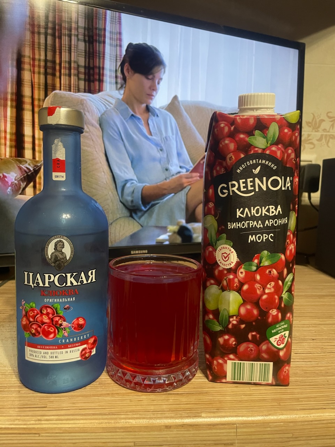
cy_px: 224
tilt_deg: -7.4
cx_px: 168
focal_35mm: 26
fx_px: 335
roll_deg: -1.1
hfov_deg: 53.1
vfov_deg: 67.3
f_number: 1.6
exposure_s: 1/60
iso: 200
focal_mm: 4.2
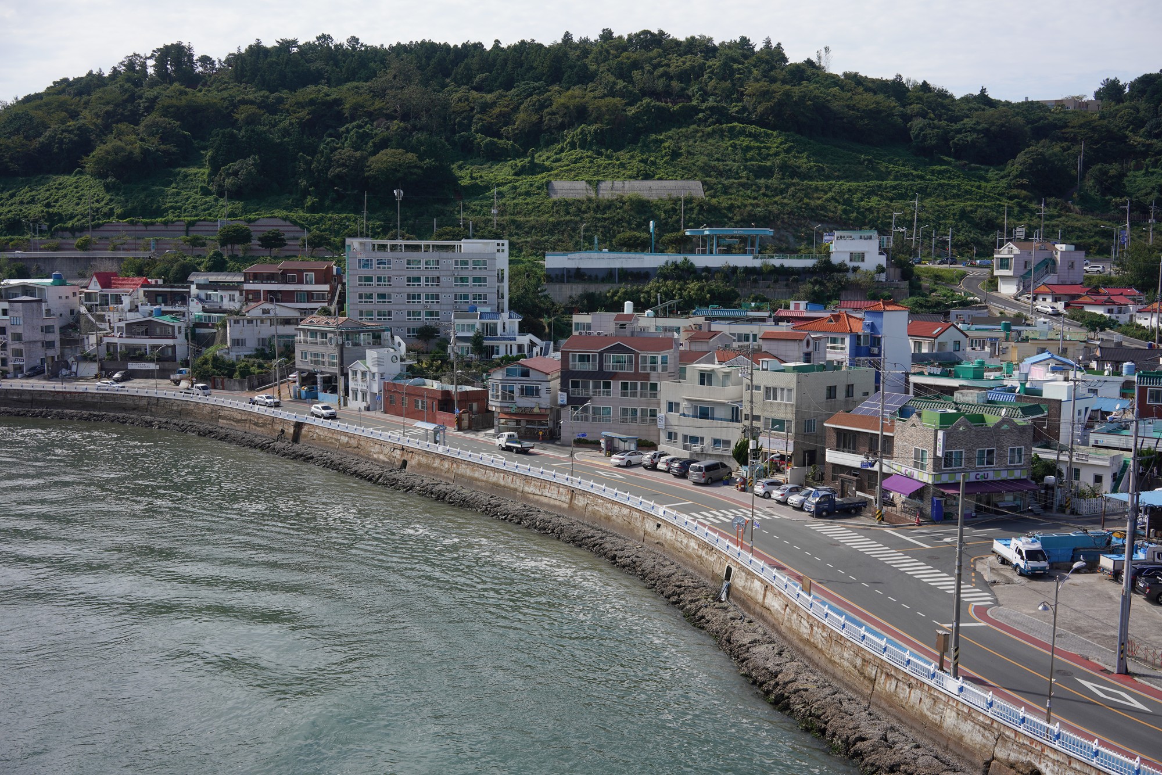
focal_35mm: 35
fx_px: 1130
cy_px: 388
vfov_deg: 37.9
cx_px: 581
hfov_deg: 54.4
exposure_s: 1/100
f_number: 13
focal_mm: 35
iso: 100
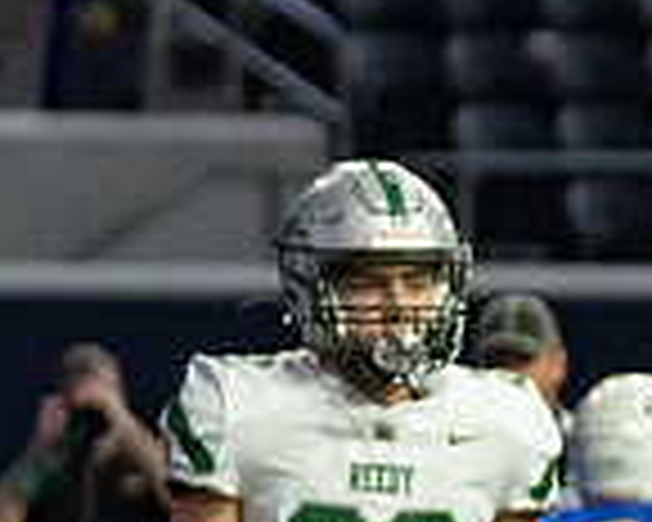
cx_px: 1373
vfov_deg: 2.5
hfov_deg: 3.1
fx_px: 12003
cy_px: 465
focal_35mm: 622
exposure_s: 1/1250
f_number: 2.8
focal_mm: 119
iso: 4000
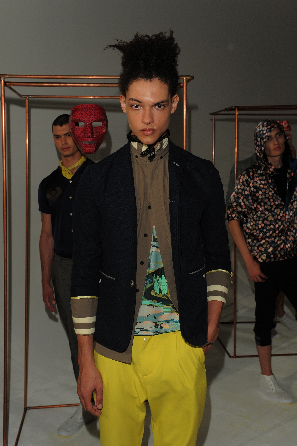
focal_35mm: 48
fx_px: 595
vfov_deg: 41.1
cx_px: 148
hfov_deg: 28.0
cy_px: 223
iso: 1000
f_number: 8
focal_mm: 48
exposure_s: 1/200
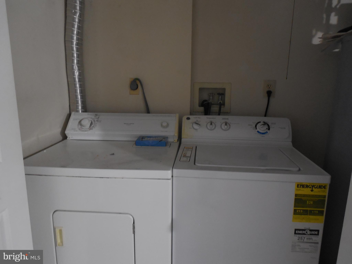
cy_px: 132
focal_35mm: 25
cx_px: 176
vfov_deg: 54.9
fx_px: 254
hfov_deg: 69.4
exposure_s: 1/8
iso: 400
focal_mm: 4.5
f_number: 3.3
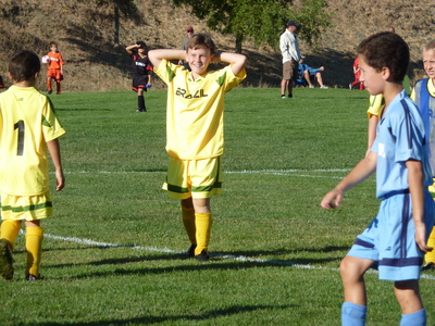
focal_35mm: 242
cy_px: 163
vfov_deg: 6.1
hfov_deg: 8.2
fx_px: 3041
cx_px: 218
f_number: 5
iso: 80
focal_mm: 39.7
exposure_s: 1/400
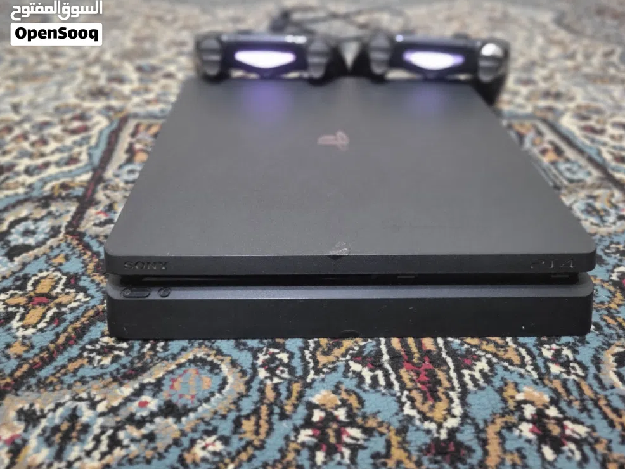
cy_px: 228
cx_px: 319
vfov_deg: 51.4
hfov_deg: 65.3
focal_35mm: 27
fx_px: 488
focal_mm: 5.4
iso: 400
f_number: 1.8
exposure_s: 1/10.9
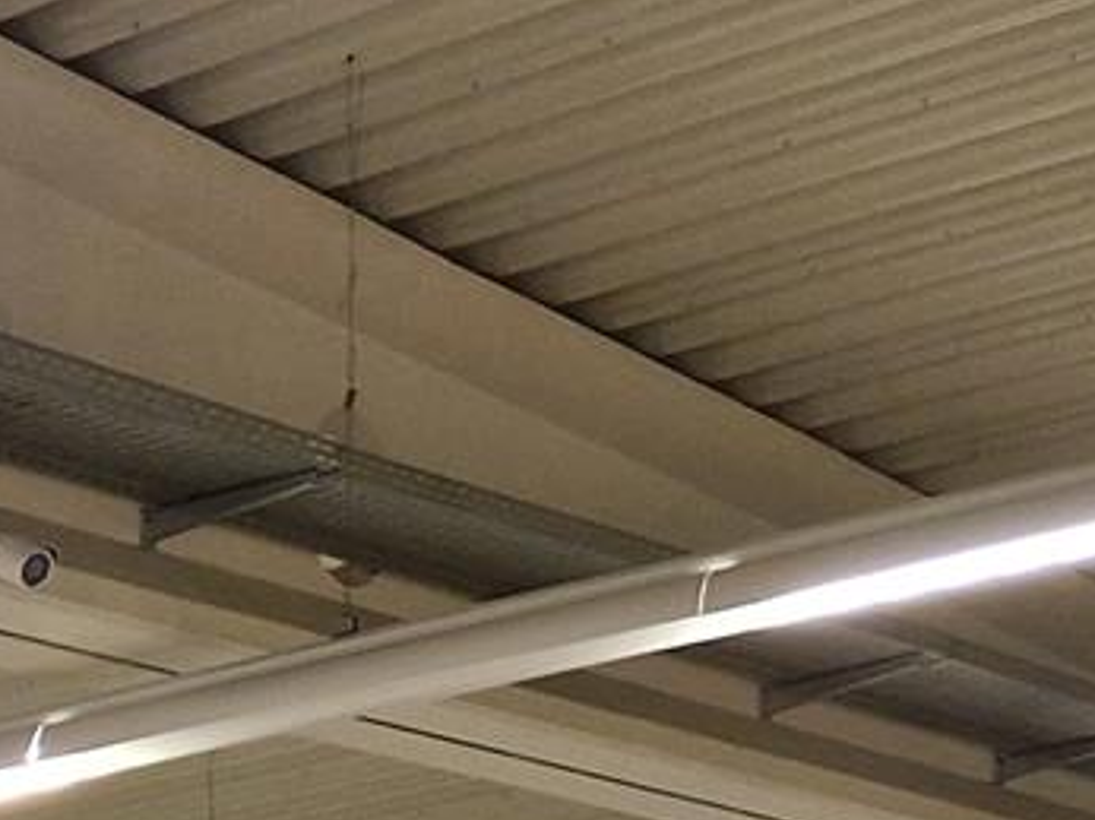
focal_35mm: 133
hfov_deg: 13.2
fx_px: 4204
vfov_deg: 9.5
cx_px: -975
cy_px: 2169
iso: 200
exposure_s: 1/100
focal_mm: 5.4
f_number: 1.8
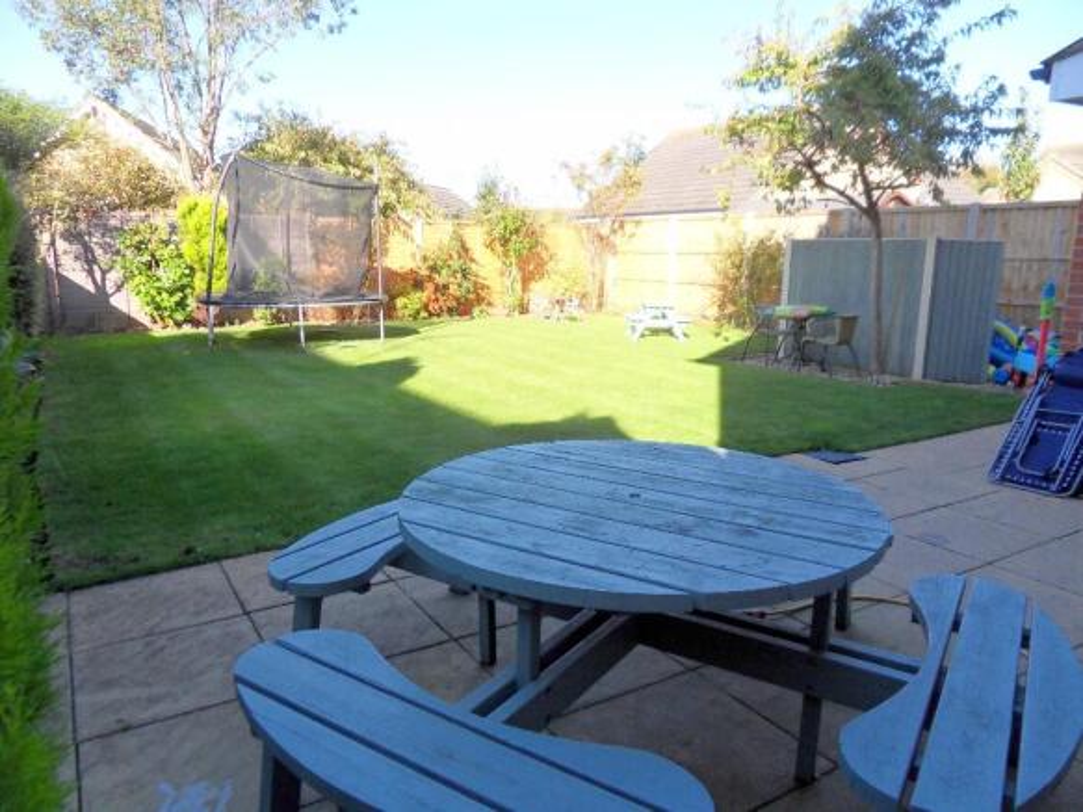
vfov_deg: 56.8
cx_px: 542
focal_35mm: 24
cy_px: 406
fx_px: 751
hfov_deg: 71.6
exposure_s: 1/350
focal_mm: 4.2
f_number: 3.3
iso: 80
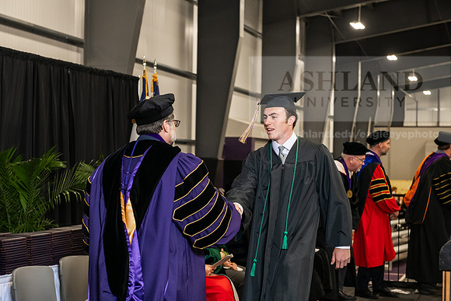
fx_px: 877
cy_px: 150
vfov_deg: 19.5
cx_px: 226
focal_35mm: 70
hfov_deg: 28.8
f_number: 5
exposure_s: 1/200
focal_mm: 70
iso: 2500
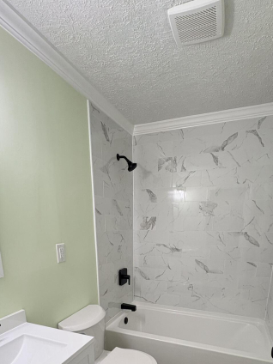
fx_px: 231
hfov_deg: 61.1
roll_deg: -0.3
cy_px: 282
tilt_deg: -14.4
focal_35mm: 22
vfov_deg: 70.2
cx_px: 136
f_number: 2.2
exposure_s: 1/120
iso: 160
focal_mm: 2.22
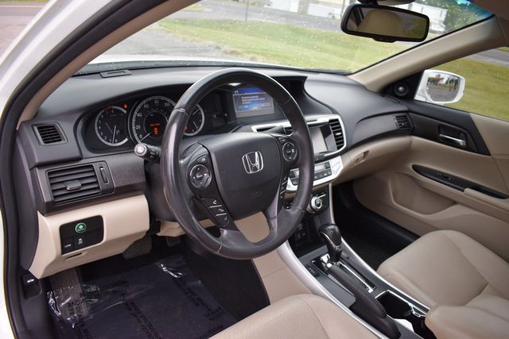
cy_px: 170
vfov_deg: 48.0
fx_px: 382
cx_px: 254
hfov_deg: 67.4
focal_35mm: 27
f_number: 3.5
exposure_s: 1/250
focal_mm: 18
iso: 400
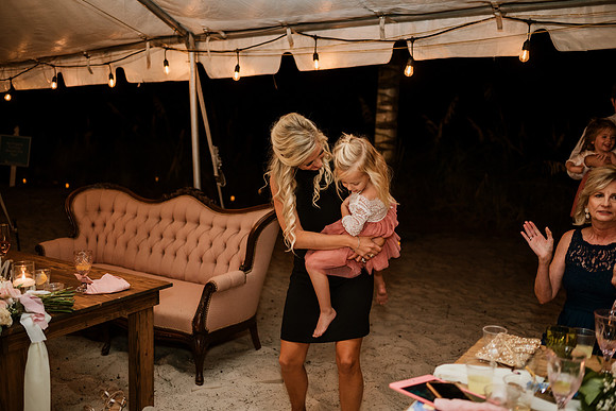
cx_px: 308
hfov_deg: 54.4
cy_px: 206
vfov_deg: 37.9
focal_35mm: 35
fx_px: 599
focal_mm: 35
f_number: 2
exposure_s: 1/200
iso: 500
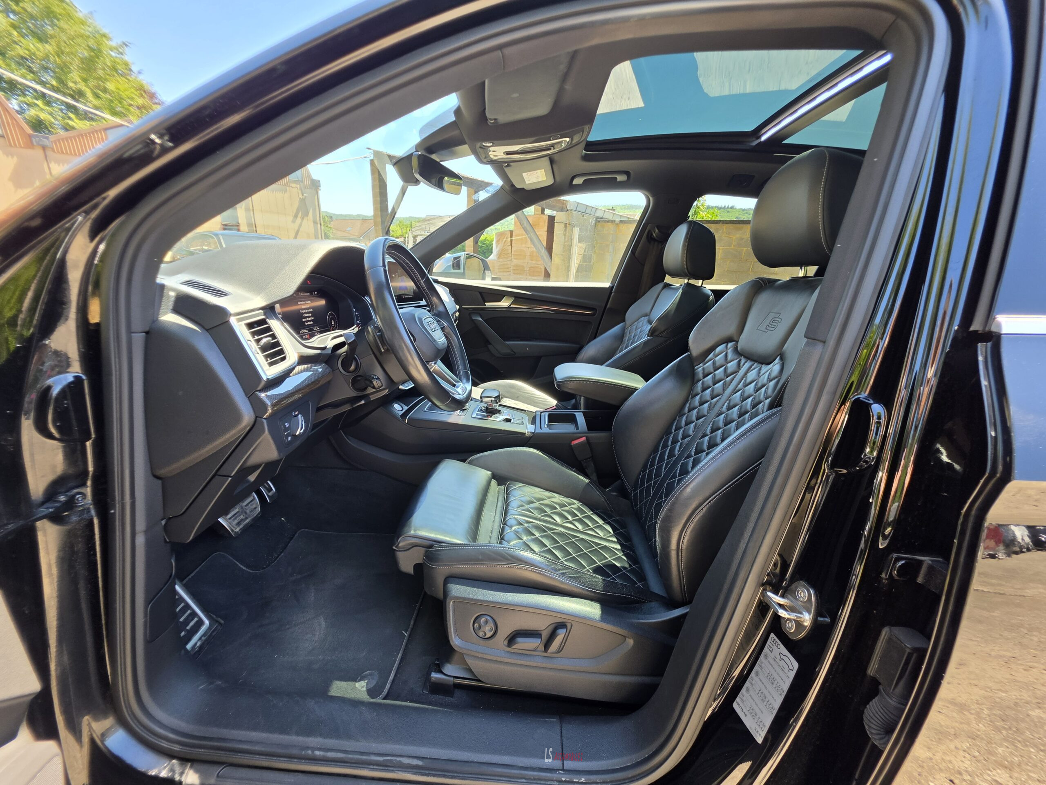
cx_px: 523
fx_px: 393
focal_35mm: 13
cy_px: 392
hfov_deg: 106.2
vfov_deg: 89.9
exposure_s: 1/120
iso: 32
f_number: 1.9
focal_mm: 2.2
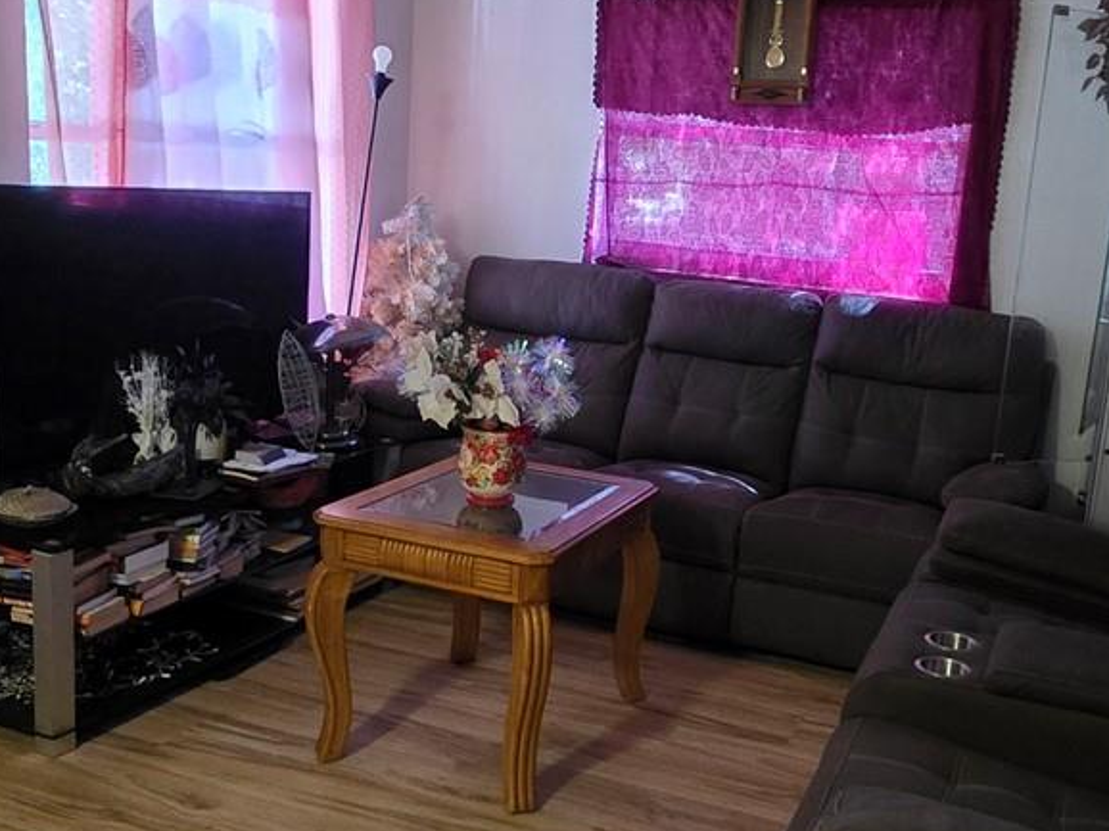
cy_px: 434
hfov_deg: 51.0
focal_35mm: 36
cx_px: 666
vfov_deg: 39.6
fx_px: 1153
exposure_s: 1/60
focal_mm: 2.2
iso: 1000
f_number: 1.9
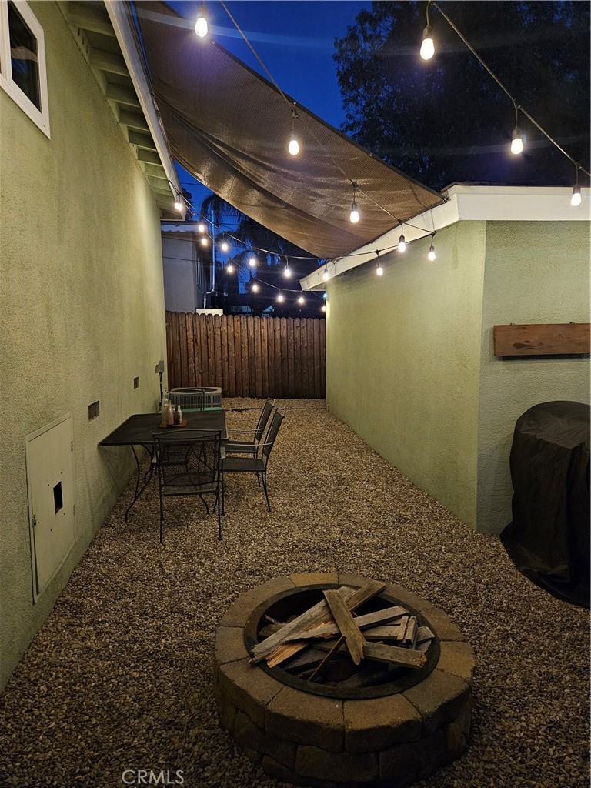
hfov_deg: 58.9
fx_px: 524
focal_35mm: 23
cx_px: 296
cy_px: 394
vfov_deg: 73.9
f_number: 1.8
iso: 800
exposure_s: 1/24
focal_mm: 5.4
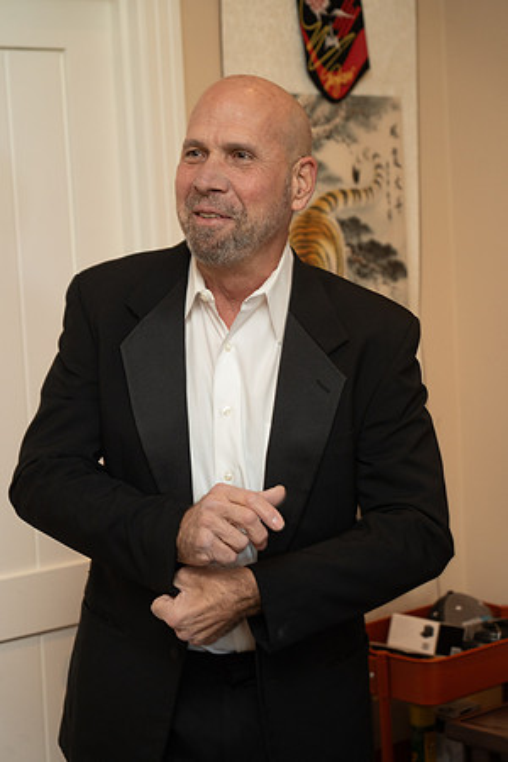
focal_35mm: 76
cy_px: 381
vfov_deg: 26.7
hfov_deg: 17.9
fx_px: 1609
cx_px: 254
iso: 1600
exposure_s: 1/100
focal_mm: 76
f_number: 4
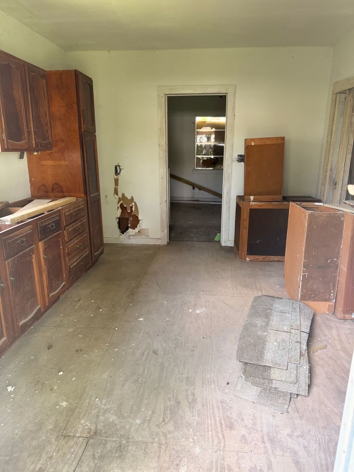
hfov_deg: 56.8
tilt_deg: -13.7
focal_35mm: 24
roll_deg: -0.4
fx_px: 327
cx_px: 177
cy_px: 236
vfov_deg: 71.6
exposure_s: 1/121
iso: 200
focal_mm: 6.76
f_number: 1.78
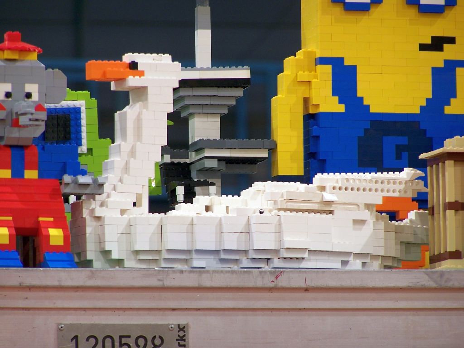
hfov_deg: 5.9
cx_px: 232
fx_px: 4517
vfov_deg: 4.4
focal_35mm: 337
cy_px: 174
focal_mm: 55.9
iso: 80
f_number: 3.6
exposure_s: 1/2
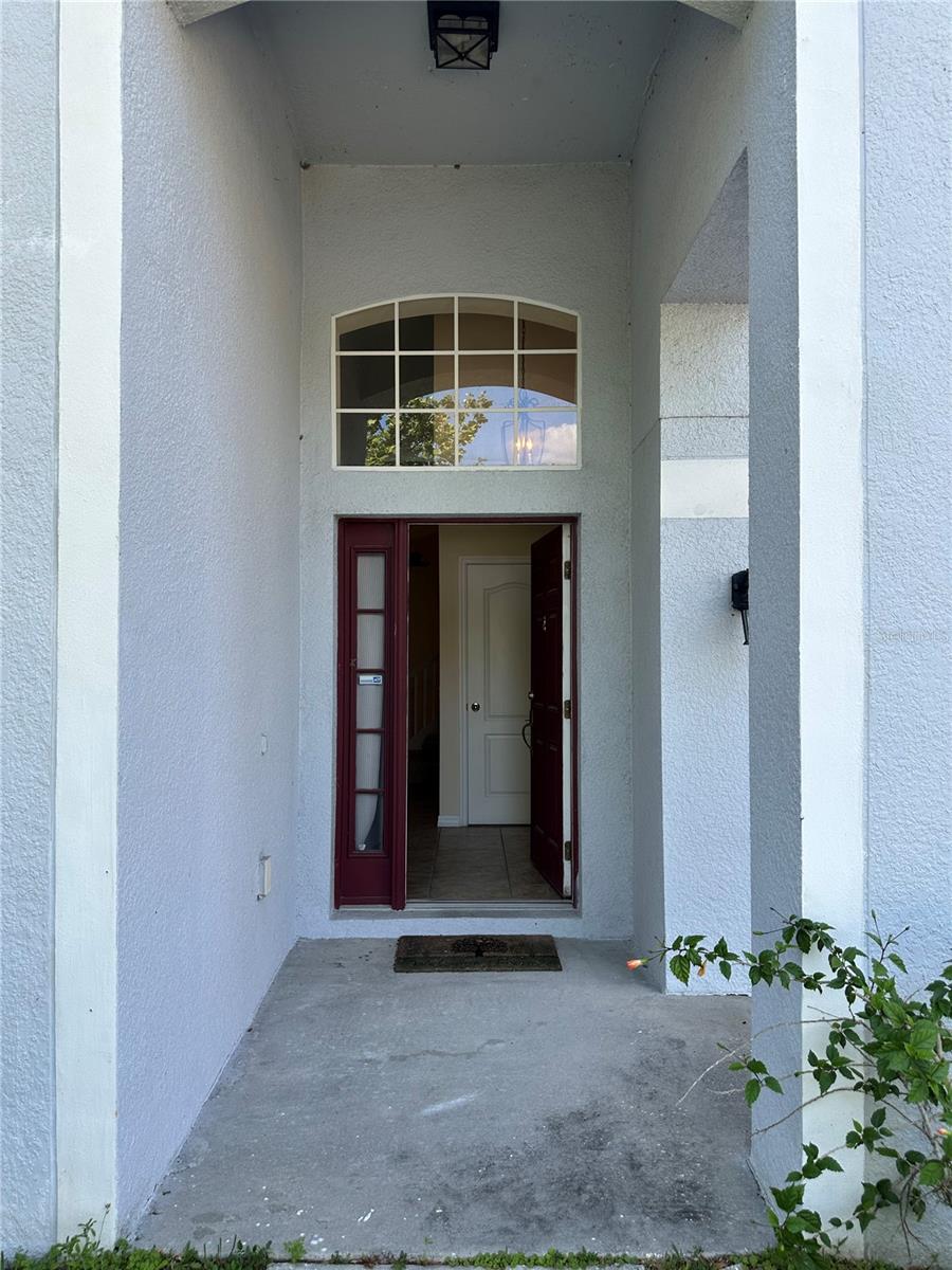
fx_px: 880
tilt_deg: +0.8
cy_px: 635
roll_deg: -0.7
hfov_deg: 56.8
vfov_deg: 71.6
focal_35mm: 24
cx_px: 476
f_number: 1.78
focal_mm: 6.86
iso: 80
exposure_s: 1/630
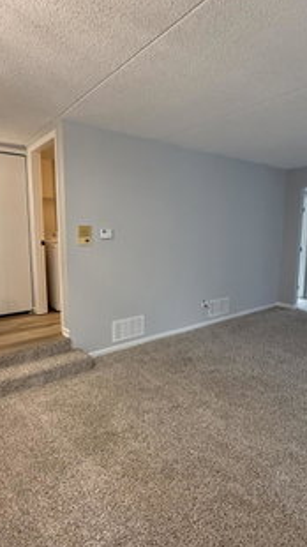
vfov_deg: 83.9
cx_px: 151
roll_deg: -0.2
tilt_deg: -8.1
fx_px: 304
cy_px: 272
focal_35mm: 21
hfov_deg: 53.5
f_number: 2.2
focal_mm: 2.22
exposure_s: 1/120
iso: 400
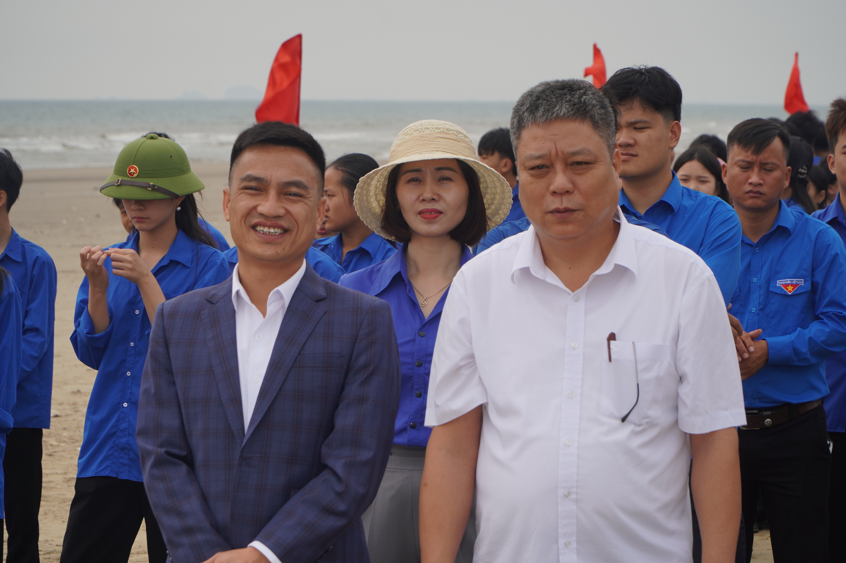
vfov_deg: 9.2
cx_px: 423
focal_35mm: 148
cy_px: 282
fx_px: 3487
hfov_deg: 13.8
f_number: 9
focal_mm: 99
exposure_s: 1/160
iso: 100
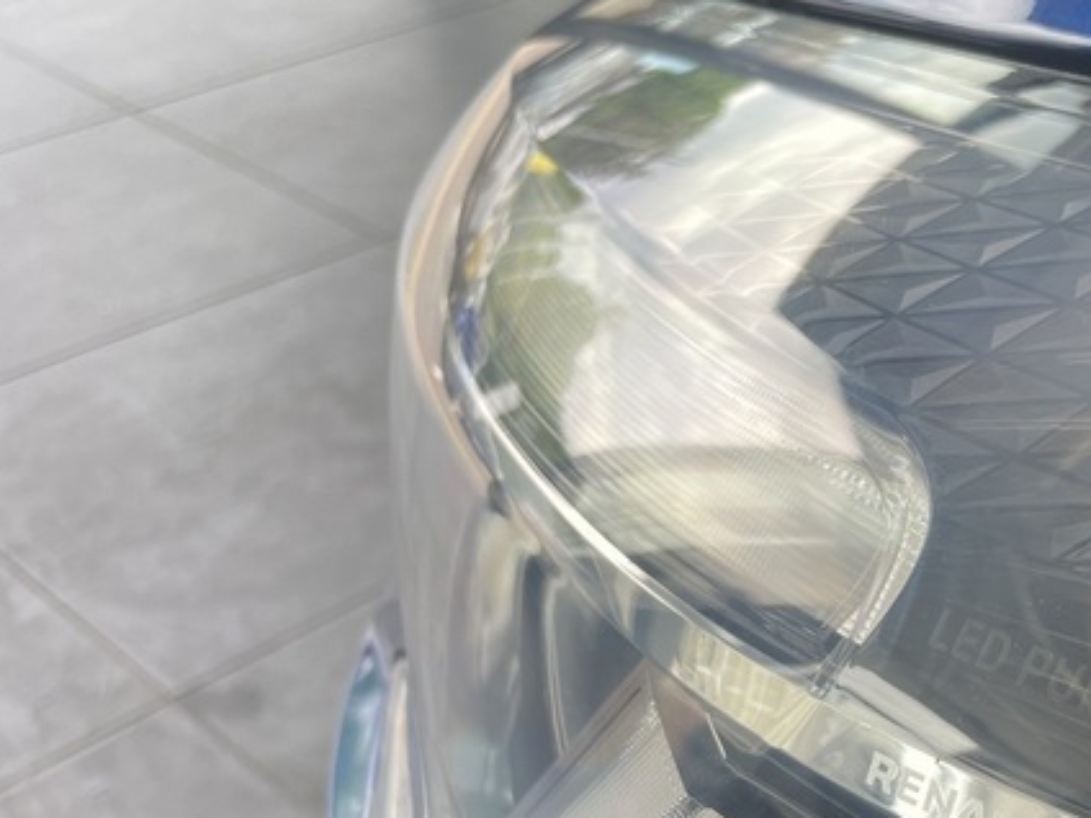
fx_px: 1544
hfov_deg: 36.2
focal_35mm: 49
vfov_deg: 28.8
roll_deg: -1.8
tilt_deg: -41.4
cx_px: 1011
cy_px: 692
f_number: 1.6
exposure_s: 1/294
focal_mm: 4.2
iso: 40
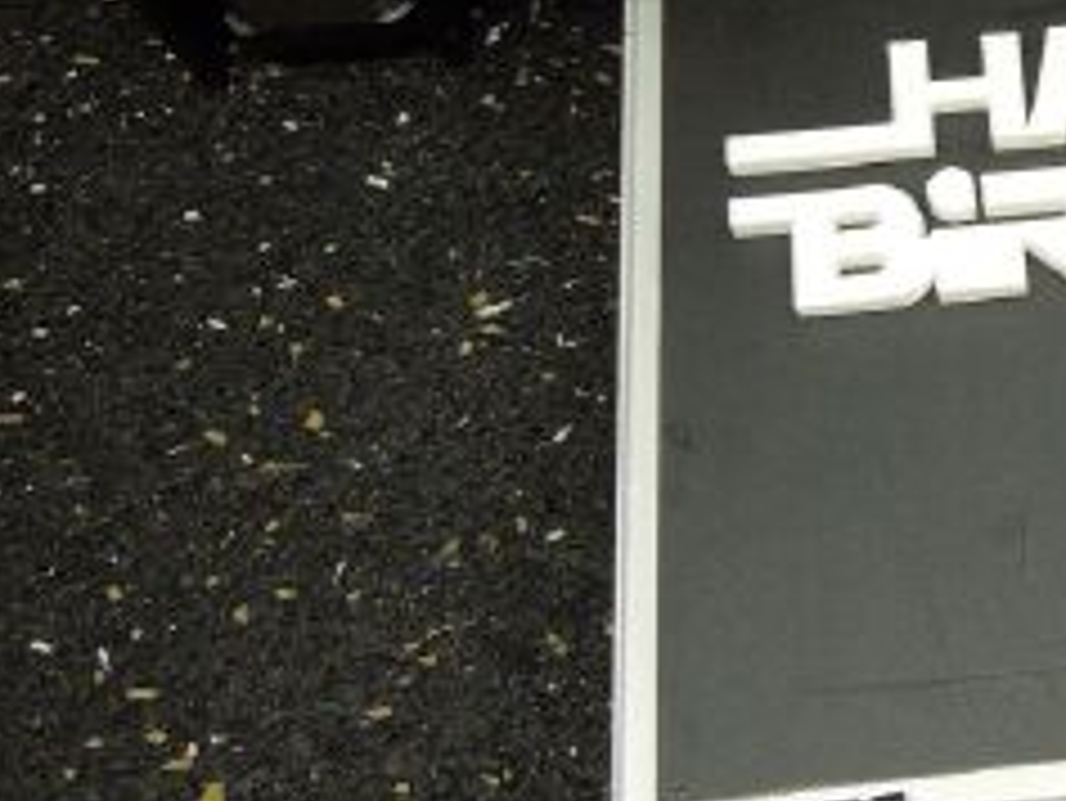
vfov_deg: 22.9
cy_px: 130
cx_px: 1158
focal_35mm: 63
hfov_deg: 28.1
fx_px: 1941
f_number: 3.5
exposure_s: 1/30
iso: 250
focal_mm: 5
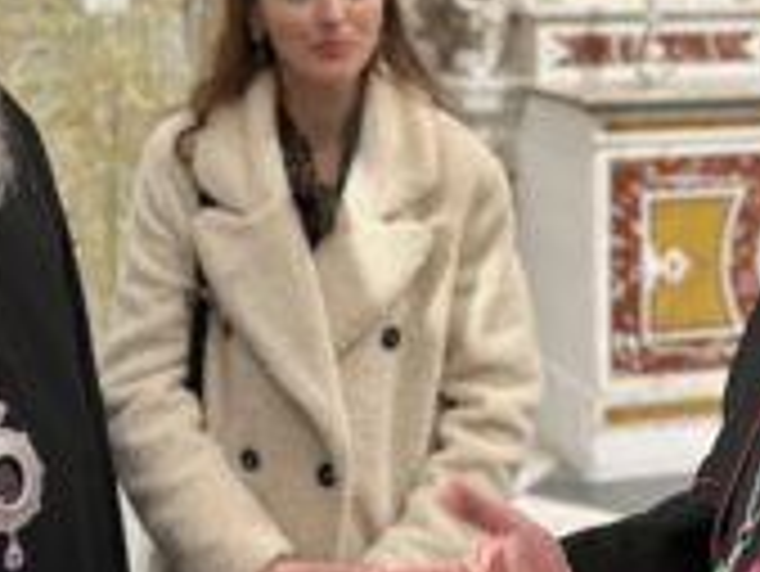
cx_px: 472
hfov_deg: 30.1
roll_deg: +0.1
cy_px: 59
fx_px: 1406
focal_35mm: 64
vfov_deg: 22.4
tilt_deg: -4.4
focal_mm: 6.86
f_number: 1.78
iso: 400
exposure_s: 1/50
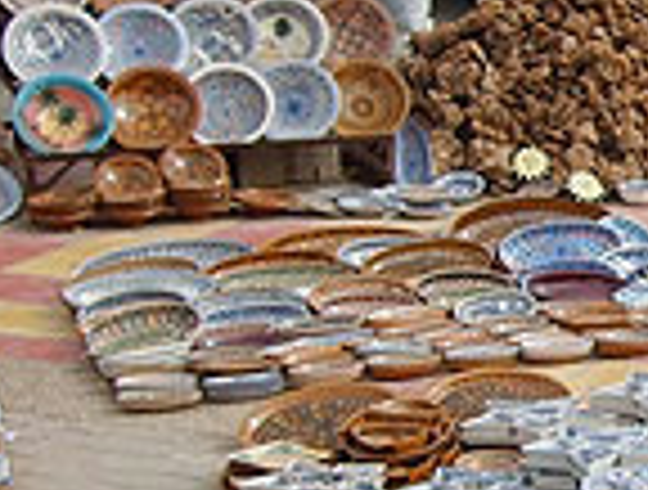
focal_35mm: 109
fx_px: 2047
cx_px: 882
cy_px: 315
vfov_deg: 13.6
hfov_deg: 16.8
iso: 50
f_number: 2.8
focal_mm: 5.8
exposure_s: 1/1000
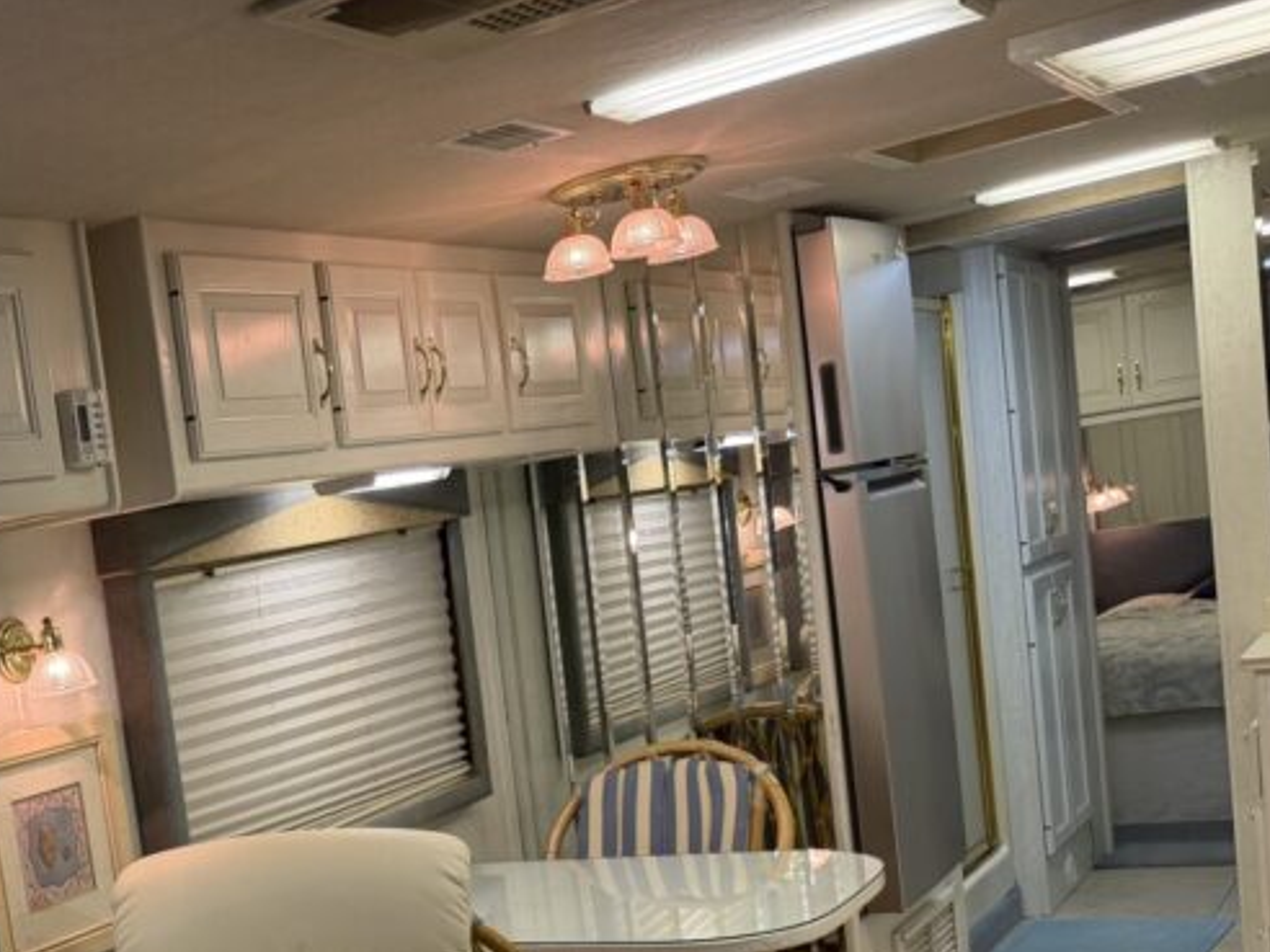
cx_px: -39
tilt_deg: -4.9
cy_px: 885
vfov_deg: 27.9
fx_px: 1834
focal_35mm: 50
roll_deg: +9.5
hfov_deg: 34.3
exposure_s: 1/120
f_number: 1.78
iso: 250
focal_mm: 6.76
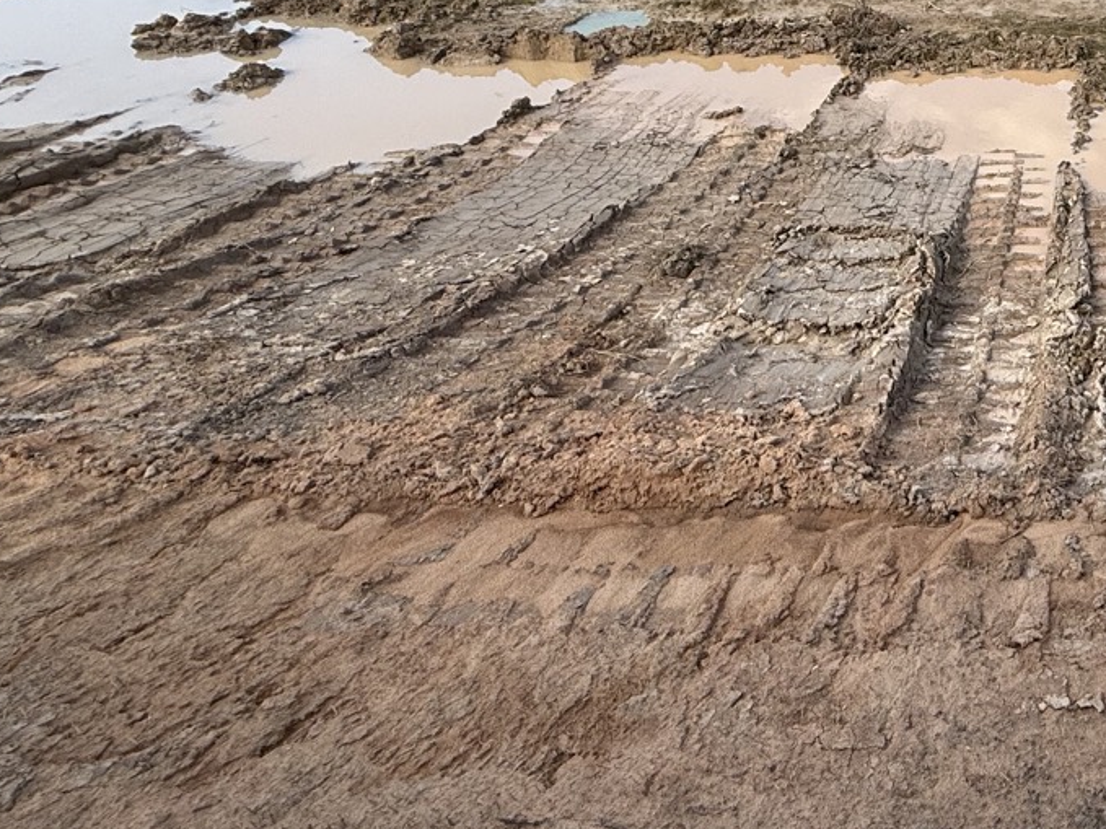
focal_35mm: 33
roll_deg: -2.1
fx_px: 1054
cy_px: 31
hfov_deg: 42.8
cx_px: 1227
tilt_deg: -20.1
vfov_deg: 38.8
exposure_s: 1/631
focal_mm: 2.22
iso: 50
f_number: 2.2
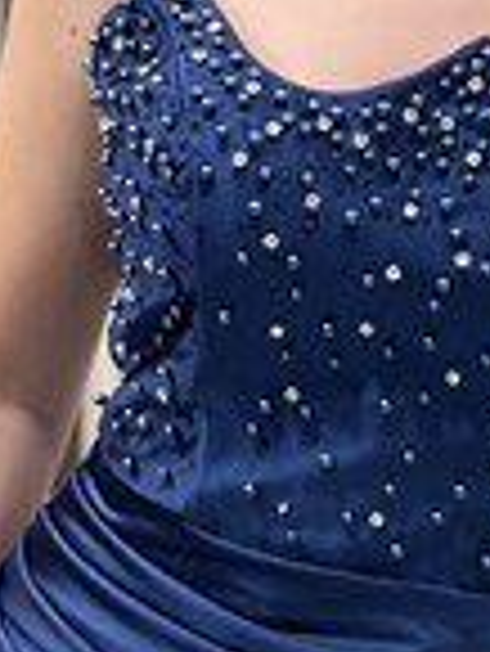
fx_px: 3600
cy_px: 79
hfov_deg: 7.8
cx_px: 445
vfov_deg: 10.3
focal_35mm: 191
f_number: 1.6
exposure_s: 1/157
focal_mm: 5.96
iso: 32
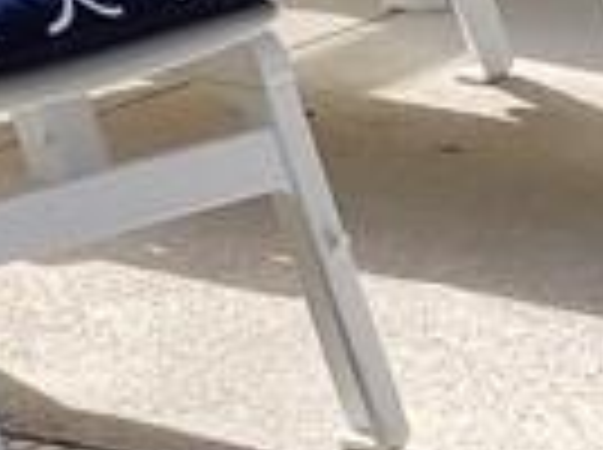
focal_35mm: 398
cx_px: -387
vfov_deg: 3.7
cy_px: -382
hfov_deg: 4.9
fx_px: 6921
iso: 32
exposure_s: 1/218
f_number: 2.4
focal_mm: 6
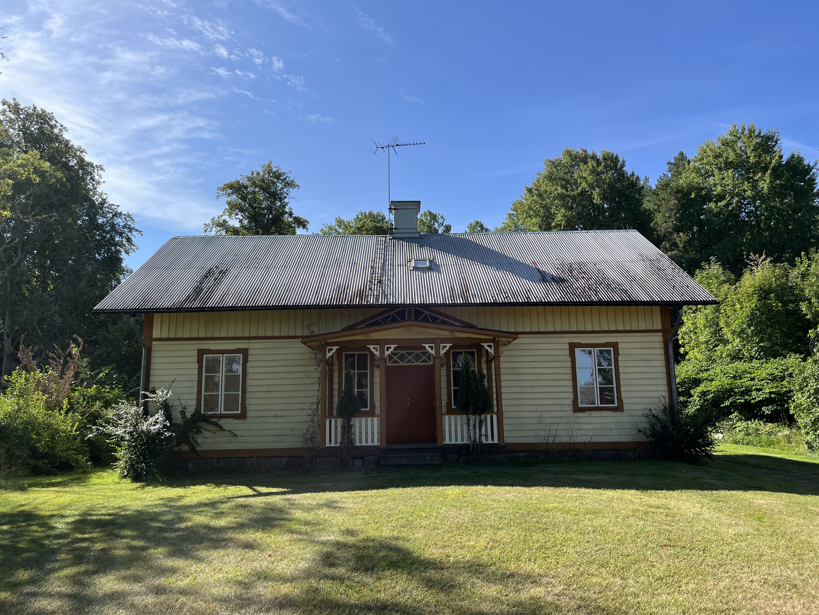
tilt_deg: +10.0
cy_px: 308
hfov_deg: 67.3
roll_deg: +1.1
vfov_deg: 53.1
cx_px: 410
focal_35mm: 26
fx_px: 615
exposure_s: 1/2825
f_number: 1.6
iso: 50
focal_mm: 5.1
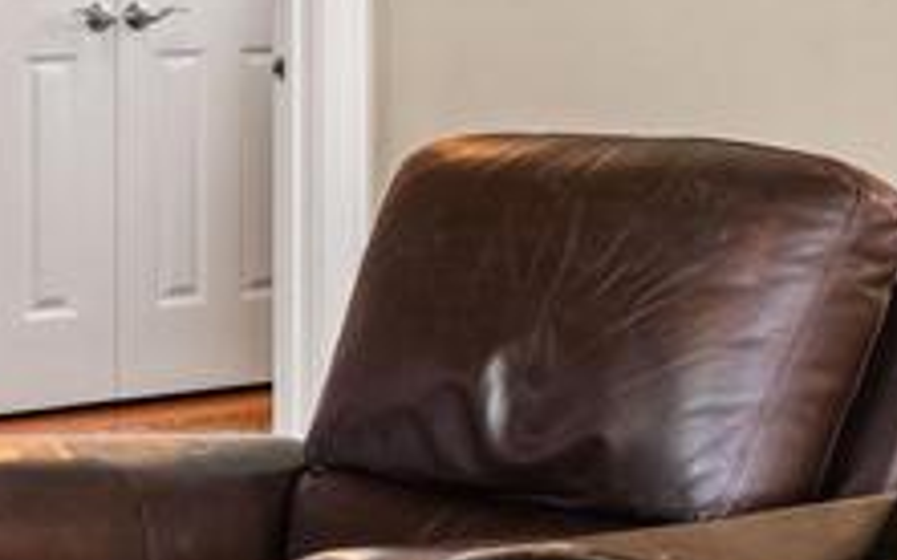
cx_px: 759
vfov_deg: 9.2
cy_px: -2
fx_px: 3470
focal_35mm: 142
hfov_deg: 14.6
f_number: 4
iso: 1250
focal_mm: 30
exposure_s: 1/25
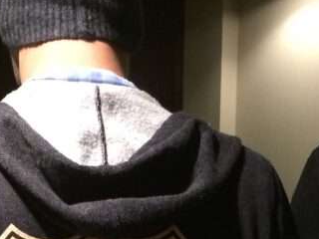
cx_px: 196
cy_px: 281
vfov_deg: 14.9
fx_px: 885
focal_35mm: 96
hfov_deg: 20.4
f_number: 2.2
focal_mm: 4.12
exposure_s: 1/17
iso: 320
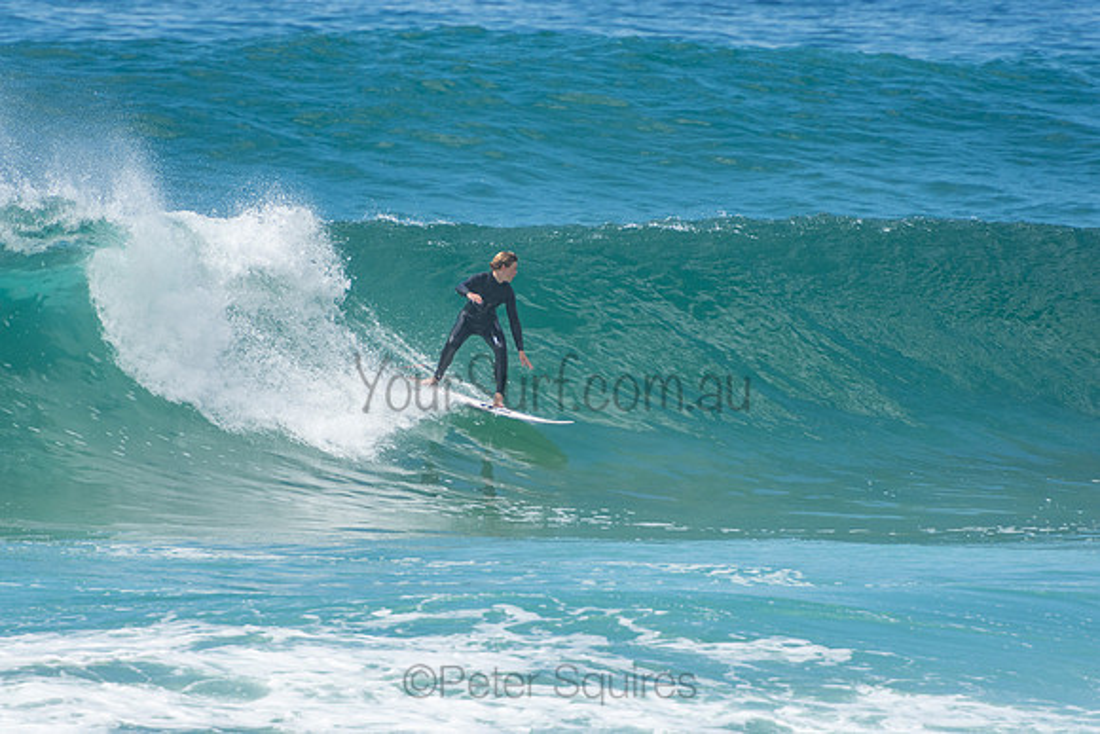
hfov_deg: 3.4
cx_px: 550
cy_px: 367
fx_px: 18337
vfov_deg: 2.3
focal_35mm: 600
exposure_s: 1/1250
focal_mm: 400
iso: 250
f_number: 5.6
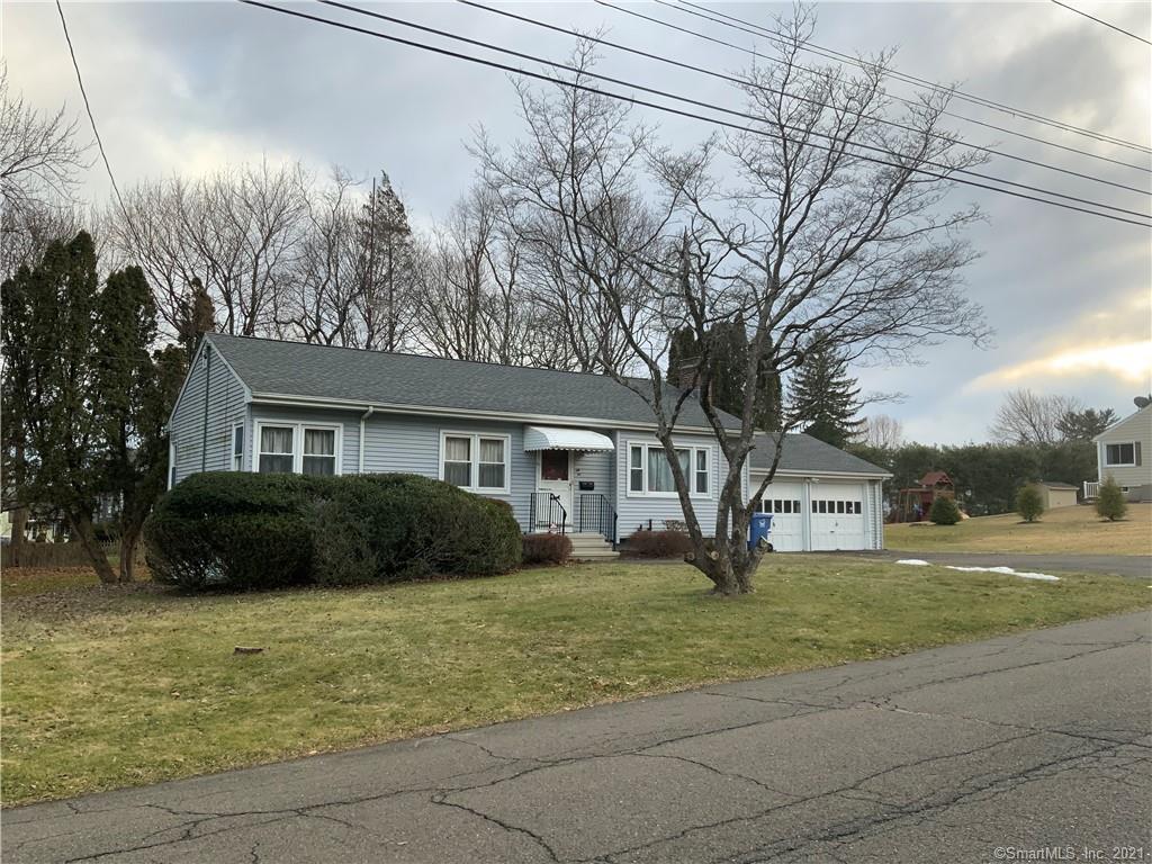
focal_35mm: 29
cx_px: 576
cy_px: 432
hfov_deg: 61.7
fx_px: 965
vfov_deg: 48.2
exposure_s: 1/132
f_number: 1.8
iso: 16
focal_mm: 3
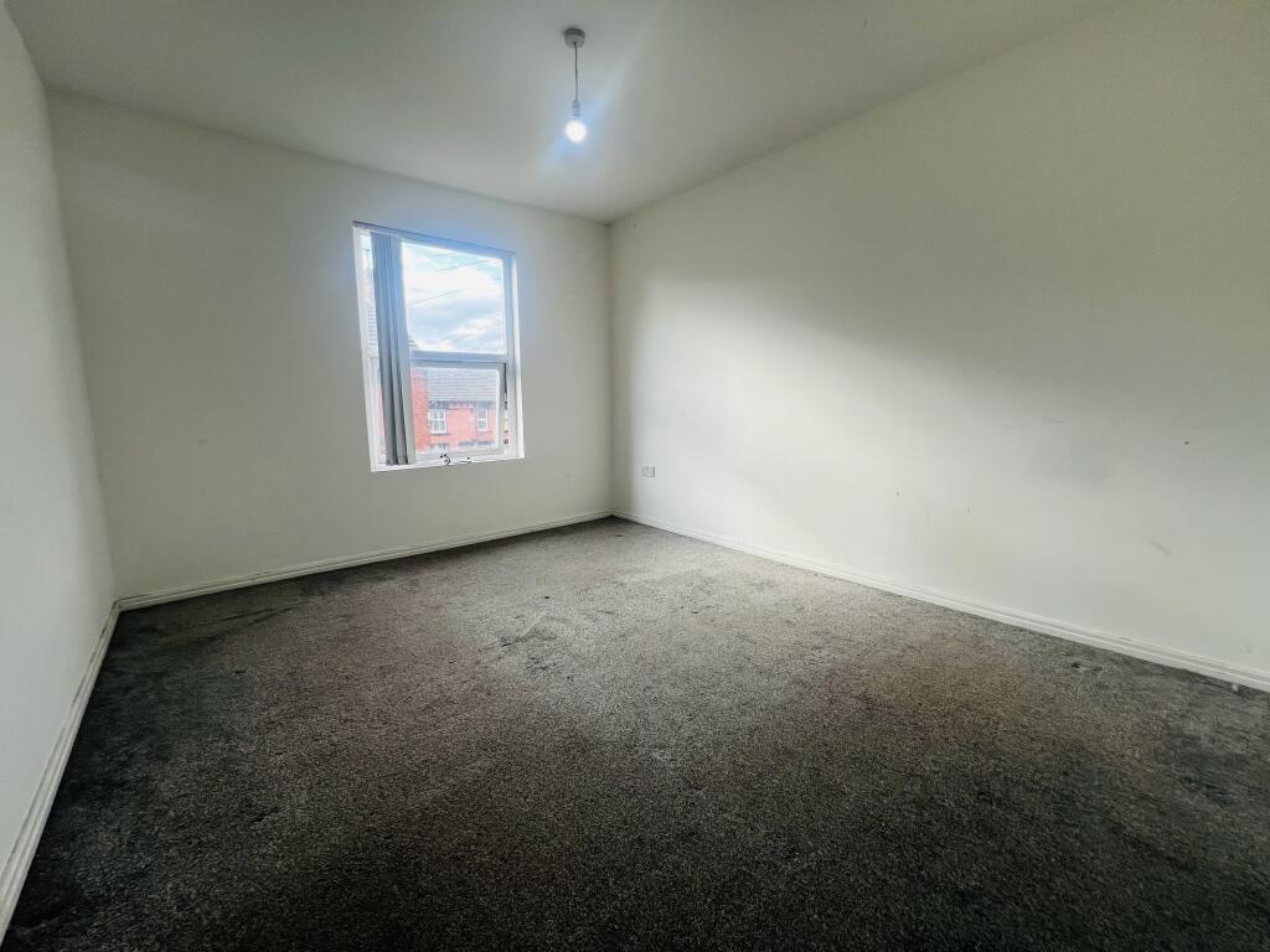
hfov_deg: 106.2
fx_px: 477
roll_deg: +0.9
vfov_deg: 89.9
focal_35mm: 13
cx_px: 635
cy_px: 476
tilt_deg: -7.8
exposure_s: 1/109
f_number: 1.8
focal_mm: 1.57
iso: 32
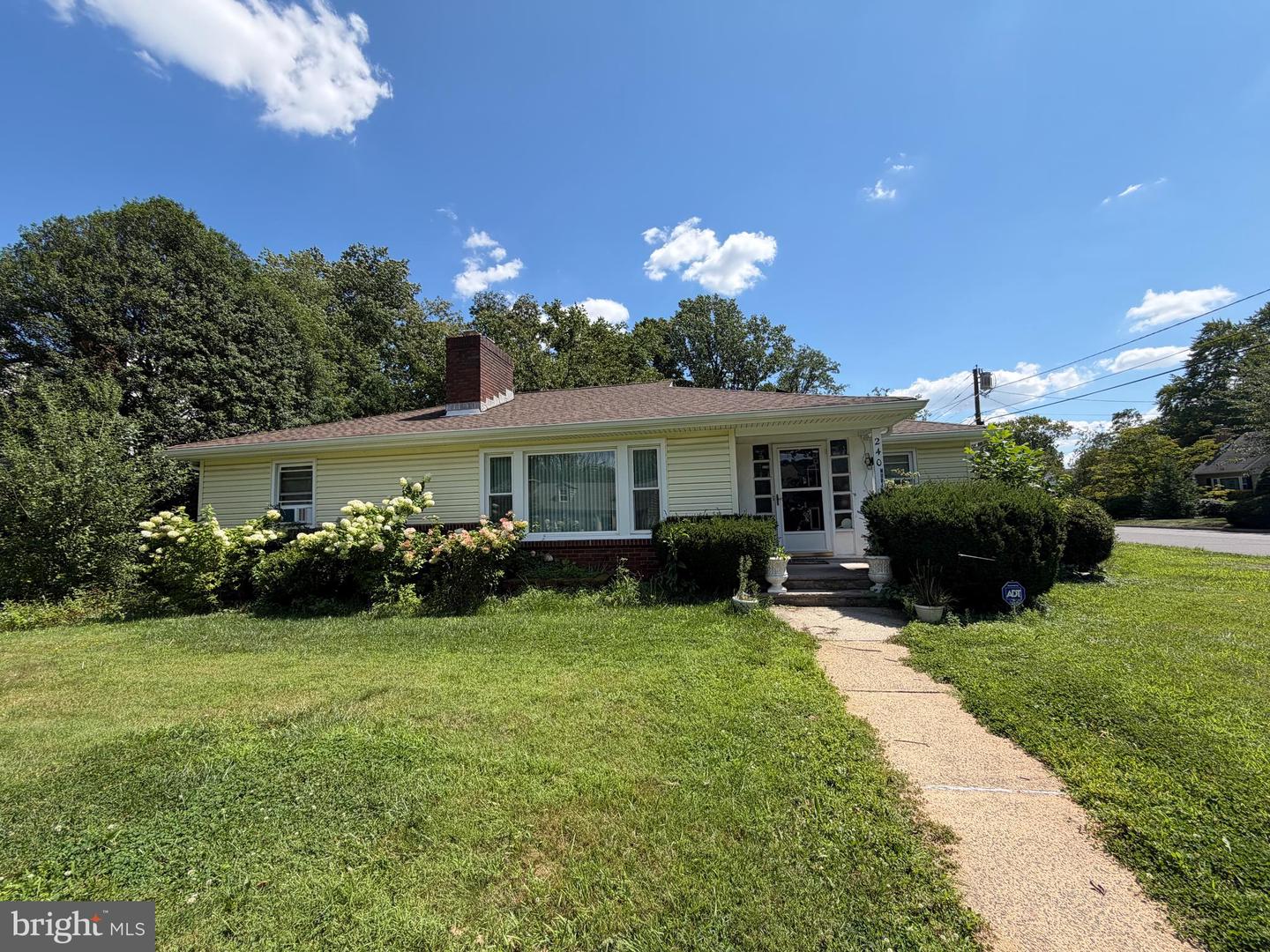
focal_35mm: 14
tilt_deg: +4.1
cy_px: 476
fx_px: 514
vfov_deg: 85.7
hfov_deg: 102.1
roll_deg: +2.4
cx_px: 635
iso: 25
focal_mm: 2.22
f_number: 2.2
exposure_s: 1/770
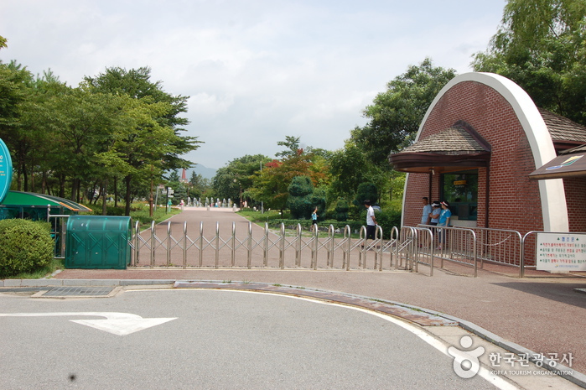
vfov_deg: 36.8
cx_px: 293
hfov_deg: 53.2
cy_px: 195
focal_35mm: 36
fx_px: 586
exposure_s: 1/320
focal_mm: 24
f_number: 10
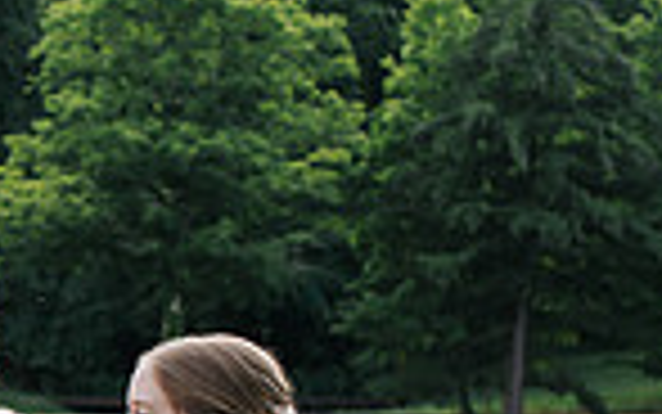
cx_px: -457
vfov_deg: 8.1
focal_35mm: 159
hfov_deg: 12.3
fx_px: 2870
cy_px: 631
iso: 140
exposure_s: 1/640
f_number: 3.2
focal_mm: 35
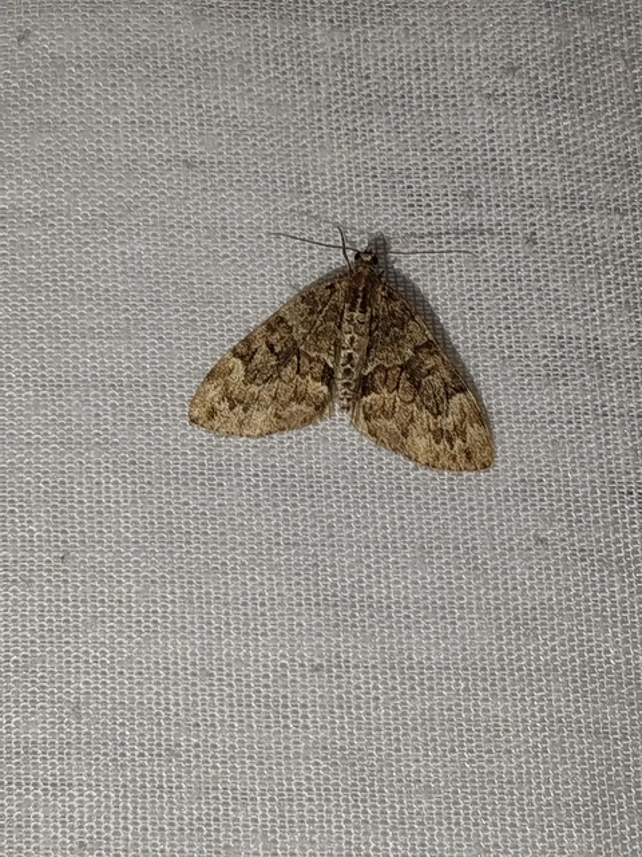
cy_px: 428
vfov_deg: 21.5
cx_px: 321
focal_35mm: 91
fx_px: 2250
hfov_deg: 16.2
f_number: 1.7
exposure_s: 1/50
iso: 50
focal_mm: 5.31
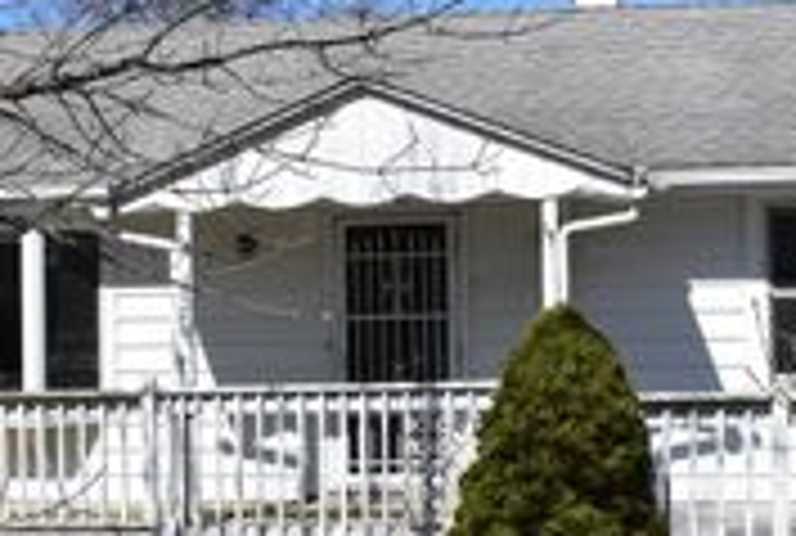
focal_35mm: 93
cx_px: 225
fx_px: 2062
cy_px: 279
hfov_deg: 21.7
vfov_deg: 14.8
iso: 200
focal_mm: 22
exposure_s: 1/500
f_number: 11
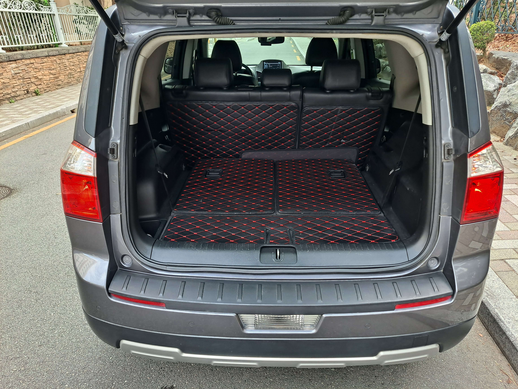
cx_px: 259
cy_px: 194
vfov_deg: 56.8
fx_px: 359
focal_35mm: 24
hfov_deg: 71.6
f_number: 1.8
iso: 32
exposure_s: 1/60
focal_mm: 5.23
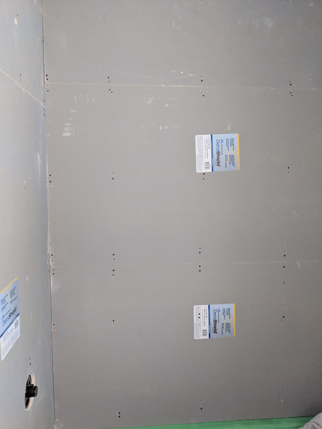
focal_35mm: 27
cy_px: 214
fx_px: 335
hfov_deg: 51.4
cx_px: 161
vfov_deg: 65.3
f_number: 1.8
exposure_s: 1/24
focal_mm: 4.44
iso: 884
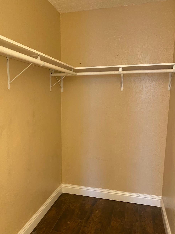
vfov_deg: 59.8
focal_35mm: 30
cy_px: 131
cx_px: 77
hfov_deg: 46.7
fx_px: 202
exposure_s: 1/40
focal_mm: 4.25
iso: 320
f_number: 1.8
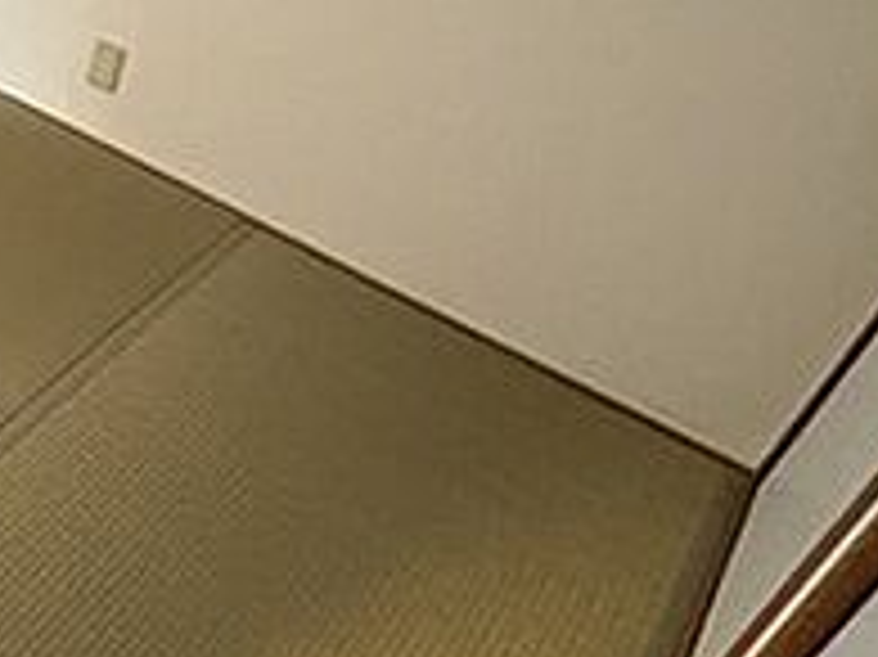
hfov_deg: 29.6
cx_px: -360
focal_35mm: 46
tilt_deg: -29.3
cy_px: 32
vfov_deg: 29.8
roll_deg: -1.6
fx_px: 1166
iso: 1000
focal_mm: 2.22
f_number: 2.2
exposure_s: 1/30
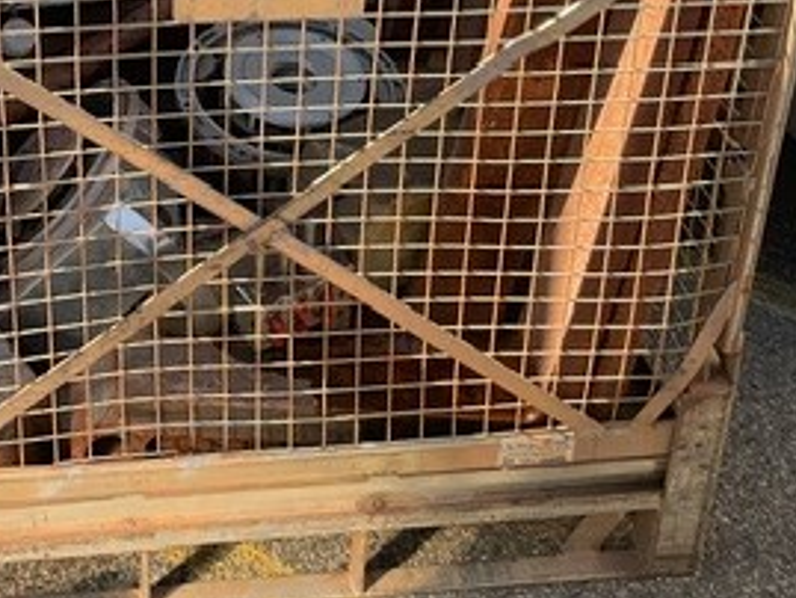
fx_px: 1587
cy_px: -53
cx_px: 192
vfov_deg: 20.4
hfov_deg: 27.7
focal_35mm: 69
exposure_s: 1/335
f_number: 1.8
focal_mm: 3
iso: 16
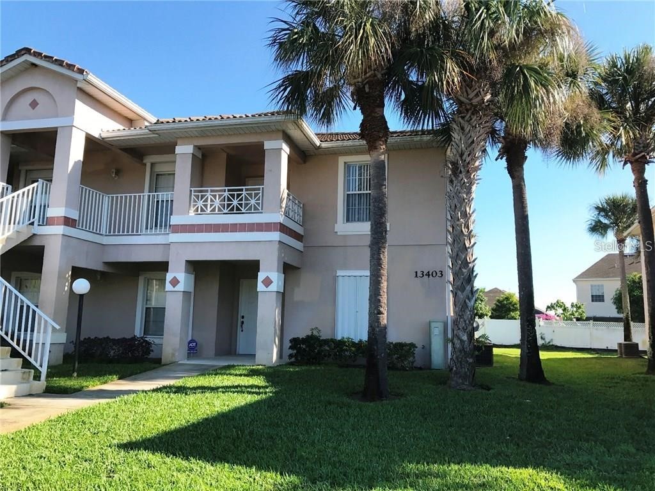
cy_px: 246
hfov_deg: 63.4
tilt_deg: +9.0
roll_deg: -1.6
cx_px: 328
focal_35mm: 28
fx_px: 530
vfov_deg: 49.7
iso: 20
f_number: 1.8
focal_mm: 3.99
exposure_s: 1/1076
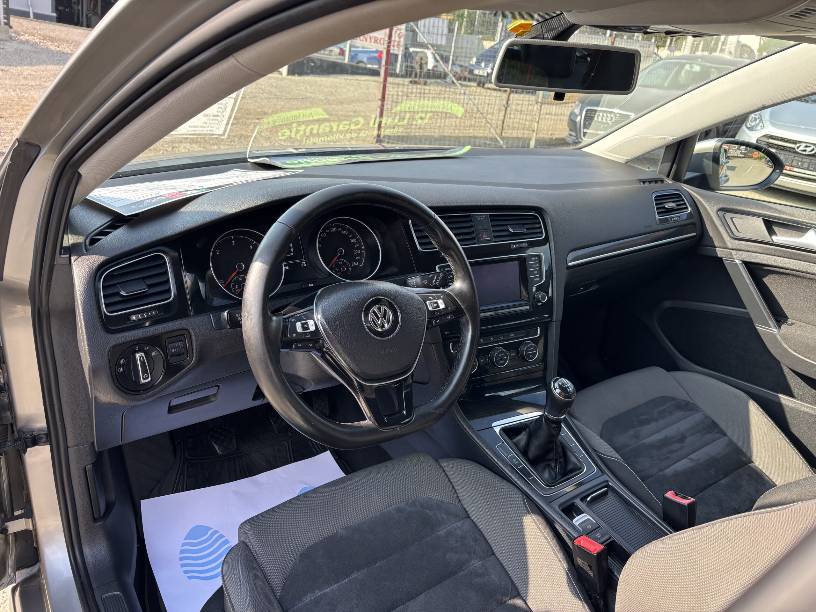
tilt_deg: -19.8
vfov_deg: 53.1
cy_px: 306
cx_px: 408
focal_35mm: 26
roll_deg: -9.9
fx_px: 613
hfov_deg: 67.3
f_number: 1.6
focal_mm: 5.96
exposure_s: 1/314
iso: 50
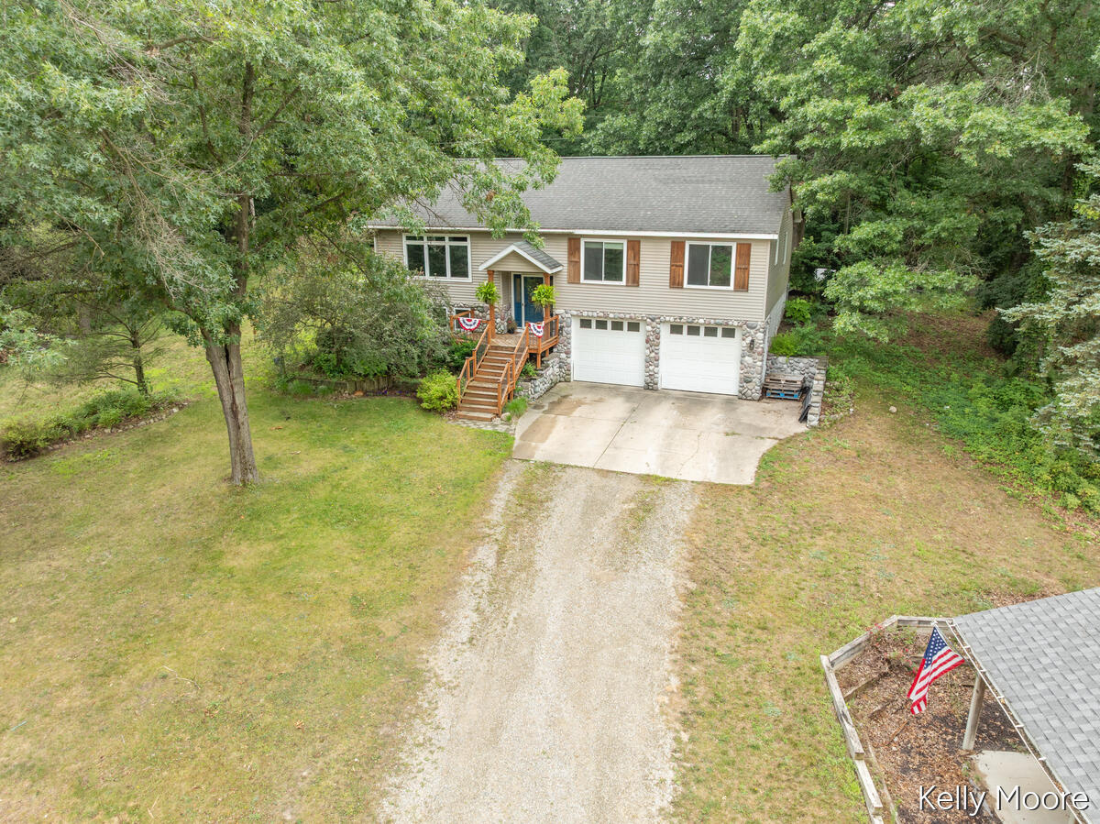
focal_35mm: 24
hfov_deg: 71.6
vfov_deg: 56.8
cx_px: 550
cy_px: 412
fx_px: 762
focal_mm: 12.29
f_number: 2.8
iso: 130
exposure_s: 1/80
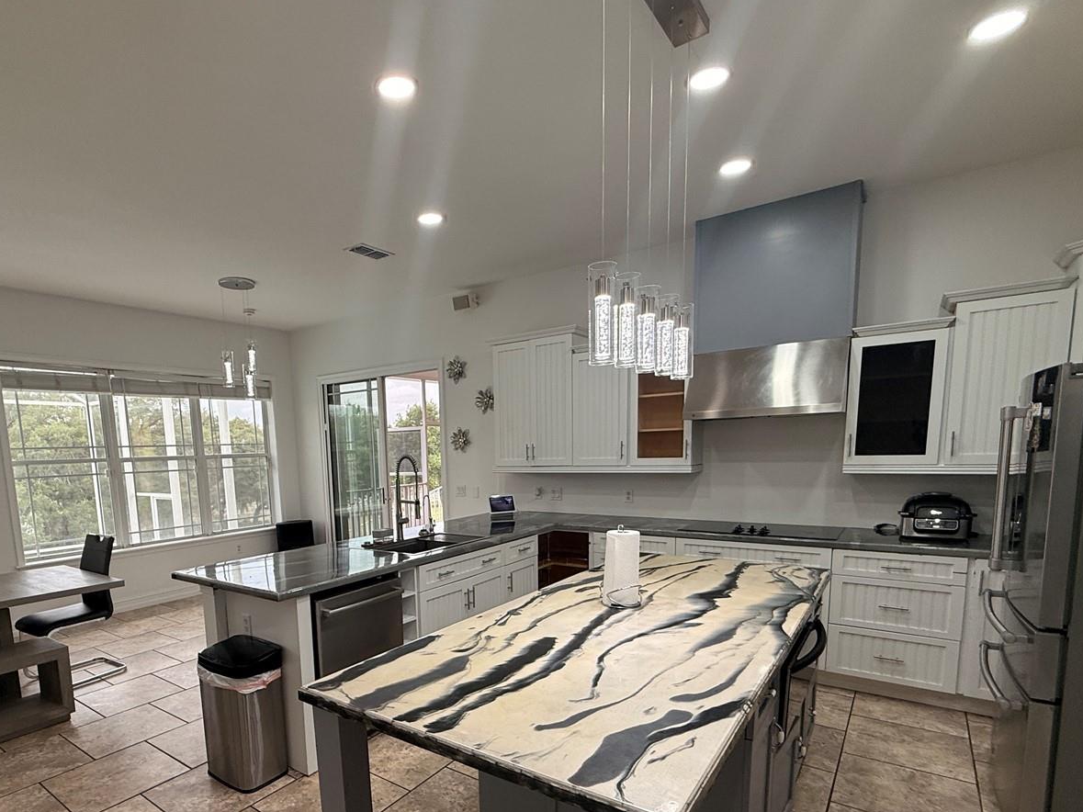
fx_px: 594
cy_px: 529
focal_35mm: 19
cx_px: 448
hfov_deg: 83.9
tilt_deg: -7.5
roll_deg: +1.7
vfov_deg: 67.1
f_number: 2.2
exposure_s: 1/120
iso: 100
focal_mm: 2.22
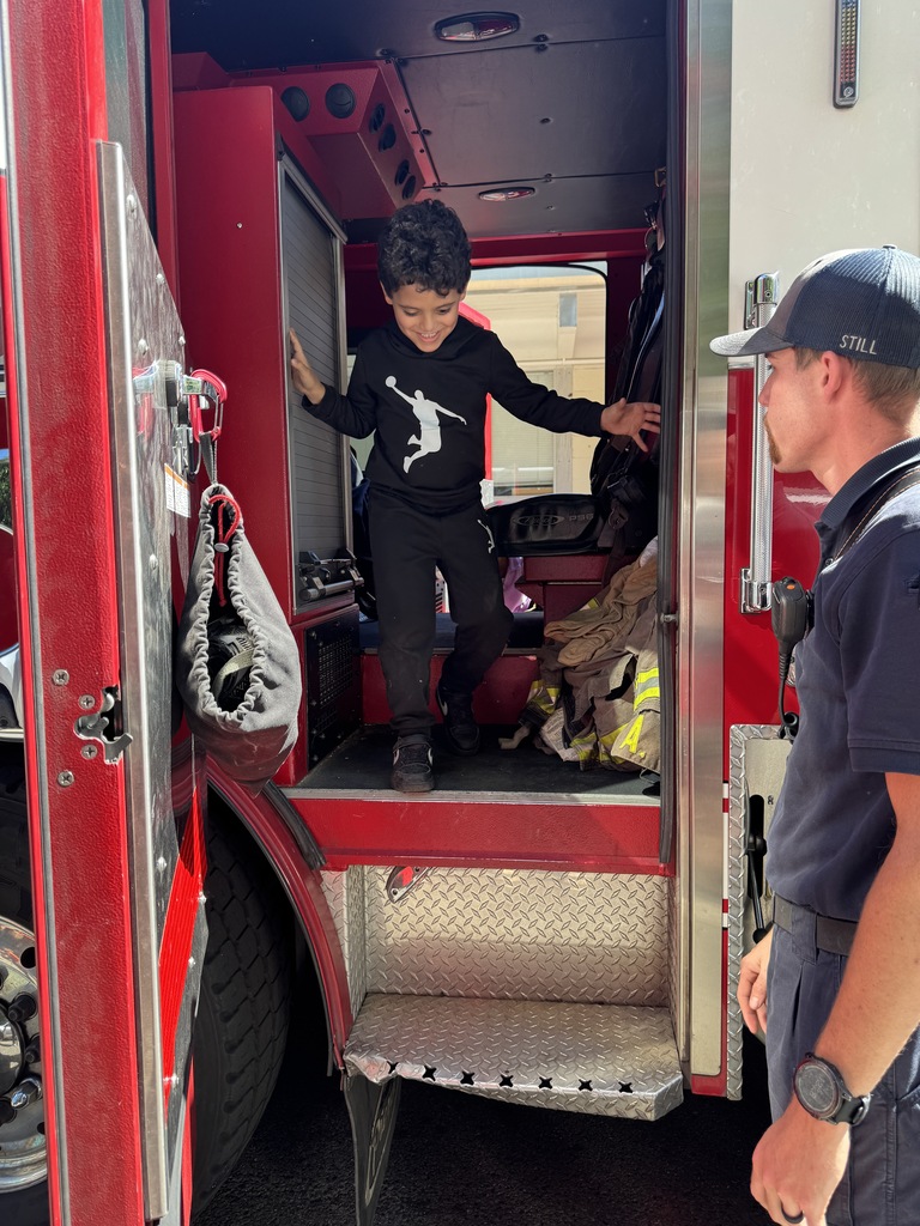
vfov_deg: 71.6
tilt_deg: -2.0
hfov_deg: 56.8
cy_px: 613
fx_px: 850
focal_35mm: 24
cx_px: 460
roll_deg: +3.4
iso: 80
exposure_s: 1/311
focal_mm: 6.76
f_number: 1.78
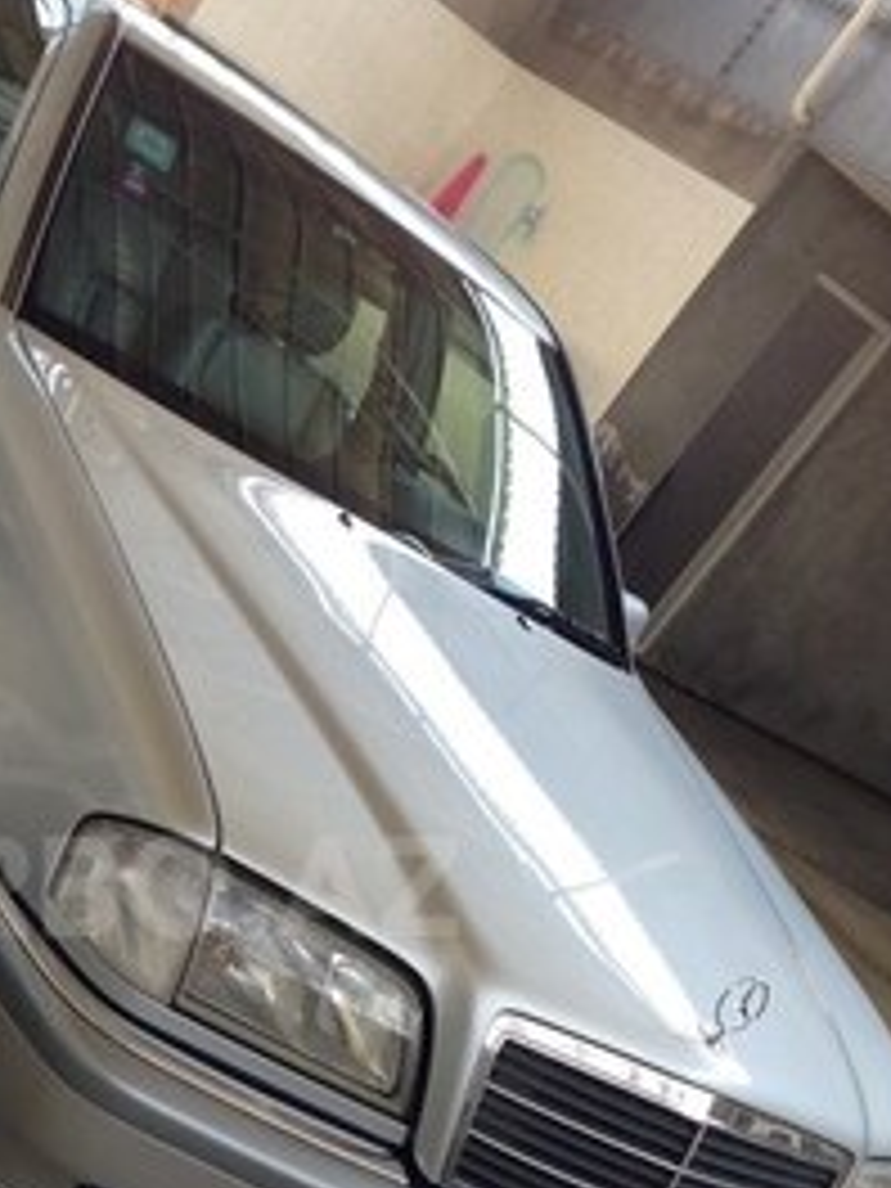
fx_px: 2128
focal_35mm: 62
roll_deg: -35.3
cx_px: 112
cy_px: 886
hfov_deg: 23.1
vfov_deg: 30.7
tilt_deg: -17.5
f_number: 2.4
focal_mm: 4.12
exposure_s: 1/120
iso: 50
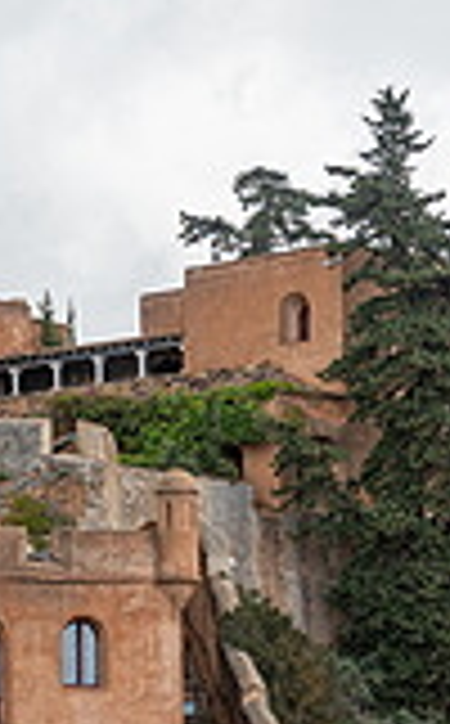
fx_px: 4435
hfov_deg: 5.7
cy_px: 492
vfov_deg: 9.3
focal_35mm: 225
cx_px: -328
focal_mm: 61.1
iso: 640
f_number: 8
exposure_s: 1/800
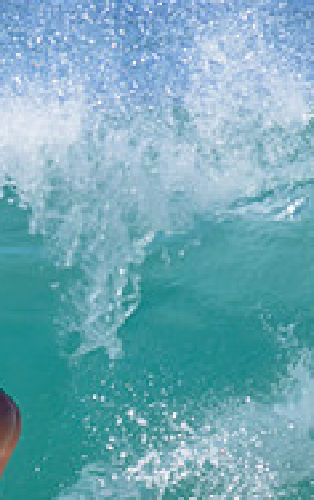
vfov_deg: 0.6
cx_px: -136
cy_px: 322
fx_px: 46684
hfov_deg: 0.4
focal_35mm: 3420
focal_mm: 800
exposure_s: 1/800
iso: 500
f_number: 11
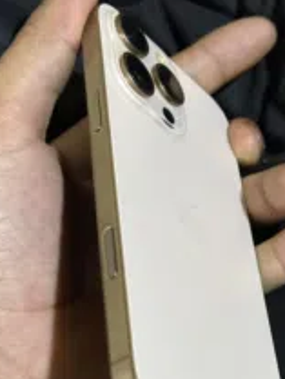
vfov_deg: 21.0
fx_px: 1009
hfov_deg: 16.0
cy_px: 303
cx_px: 187
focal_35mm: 92
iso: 400
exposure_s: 1/33
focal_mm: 6.76
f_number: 1.78
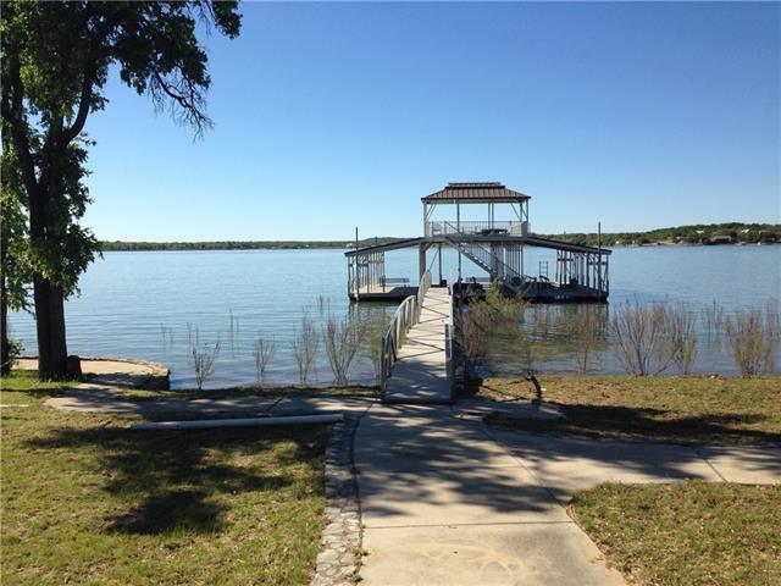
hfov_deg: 55.4
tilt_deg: -3.2
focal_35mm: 33
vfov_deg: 42.9
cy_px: 293
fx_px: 745
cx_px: 390
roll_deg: +0.6
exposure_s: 1/1748
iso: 50
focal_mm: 4.12
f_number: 2.4
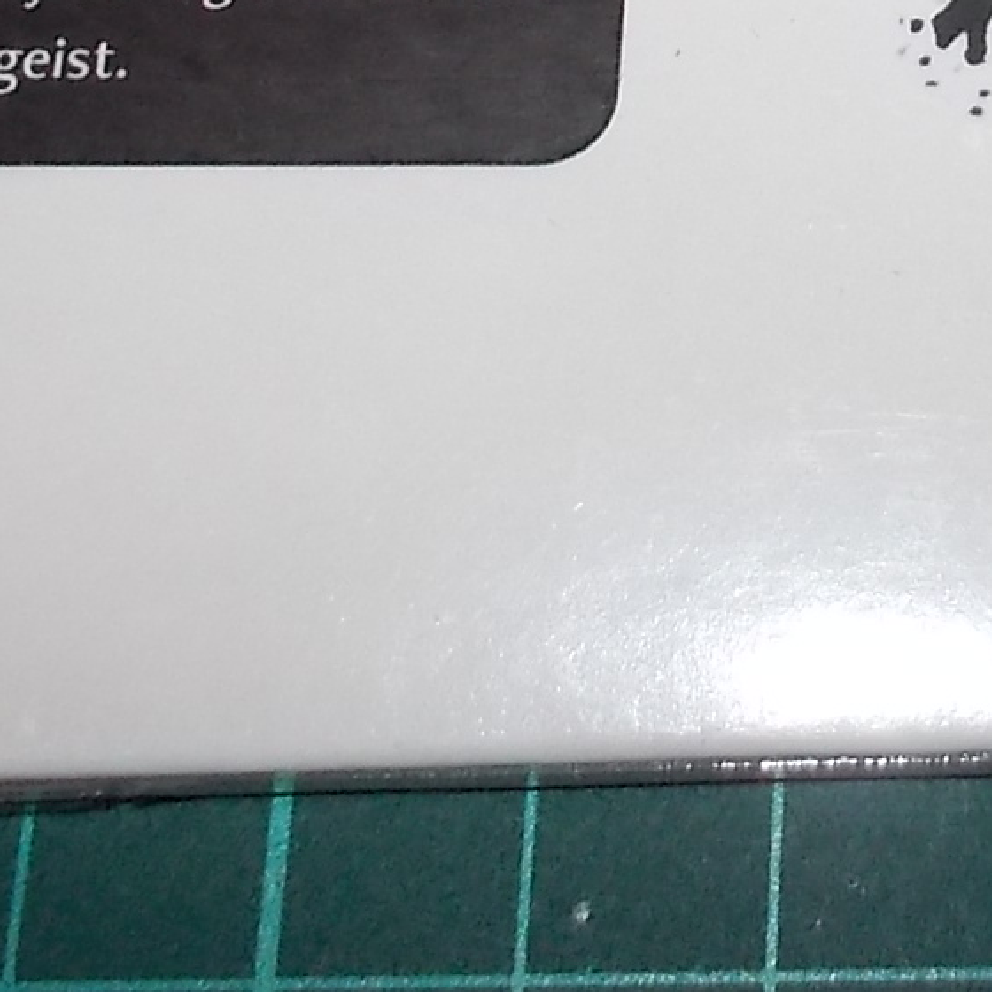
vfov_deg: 15.5
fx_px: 3372
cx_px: 1215
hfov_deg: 16.0
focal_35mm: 104
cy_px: -452
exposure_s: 1/30
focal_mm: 4.1
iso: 200
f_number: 3.3
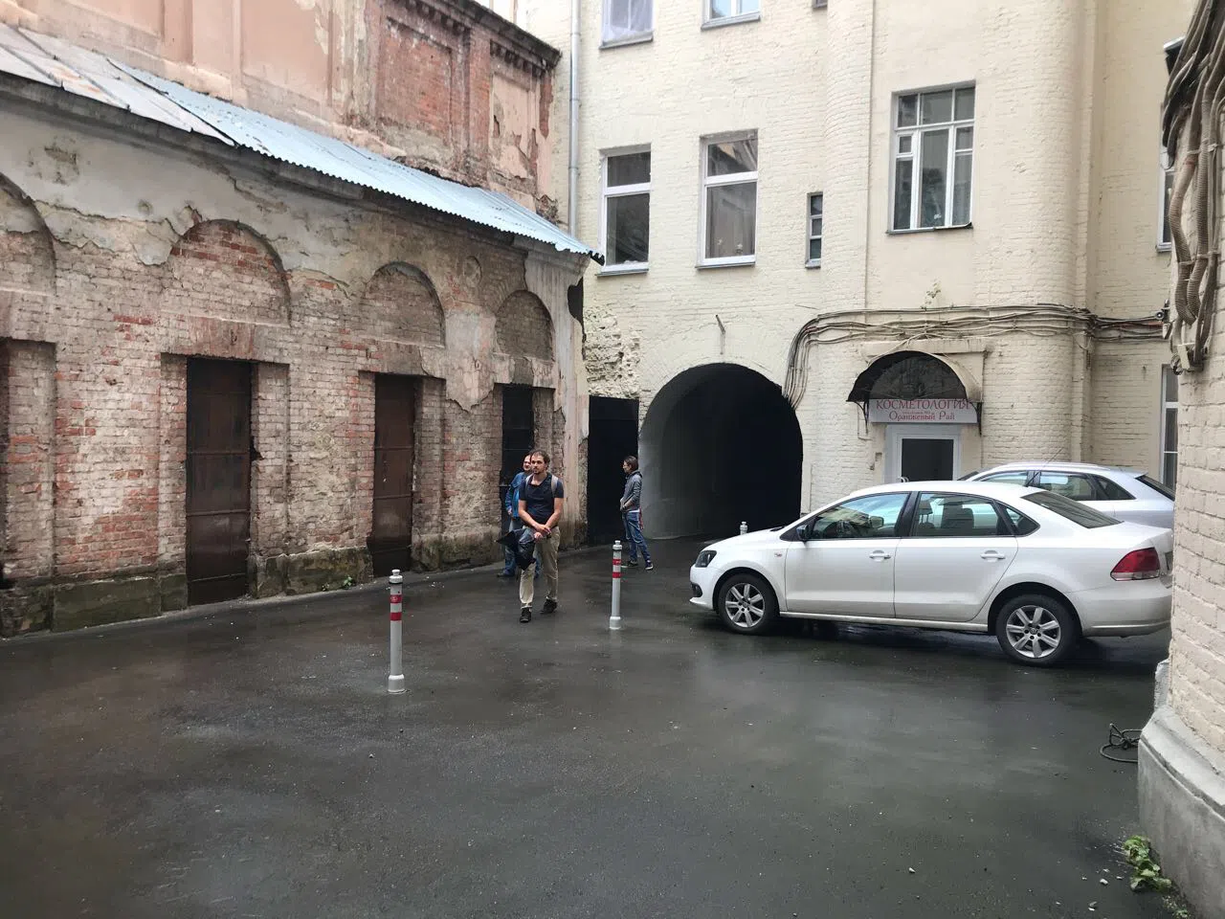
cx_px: 612
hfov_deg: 63.4
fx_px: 991
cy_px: 460
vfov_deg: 49.7
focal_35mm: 28
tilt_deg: -0.6
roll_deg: -0.9
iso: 20
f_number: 1.8
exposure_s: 1/168
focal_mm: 3.99
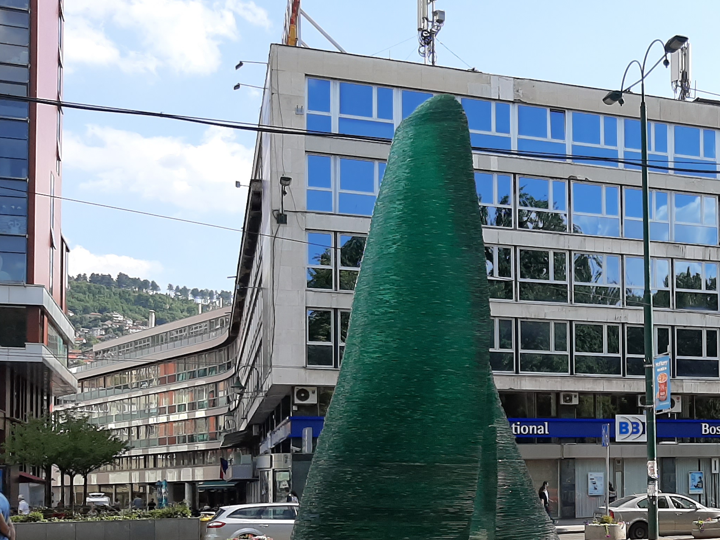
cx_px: 685
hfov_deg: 34.7
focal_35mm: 51
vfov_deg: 27.9
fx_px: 1061
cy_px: 439
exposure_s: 1/1590
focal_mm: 3.93
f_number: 1.7
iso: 40
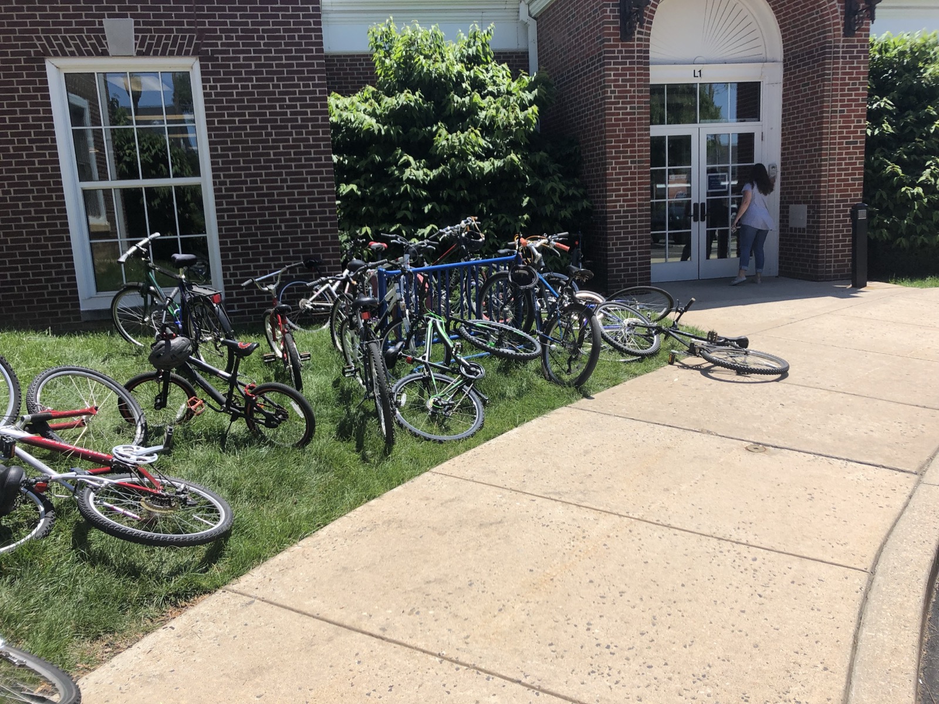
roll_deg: +4.8
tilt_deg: -12.2
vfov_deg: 49.7
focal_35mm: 28
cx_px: 470
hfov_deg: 63.4
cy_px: 352
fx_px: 760
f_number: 1.8
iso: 20
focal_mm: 3.99
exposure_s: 1/1736
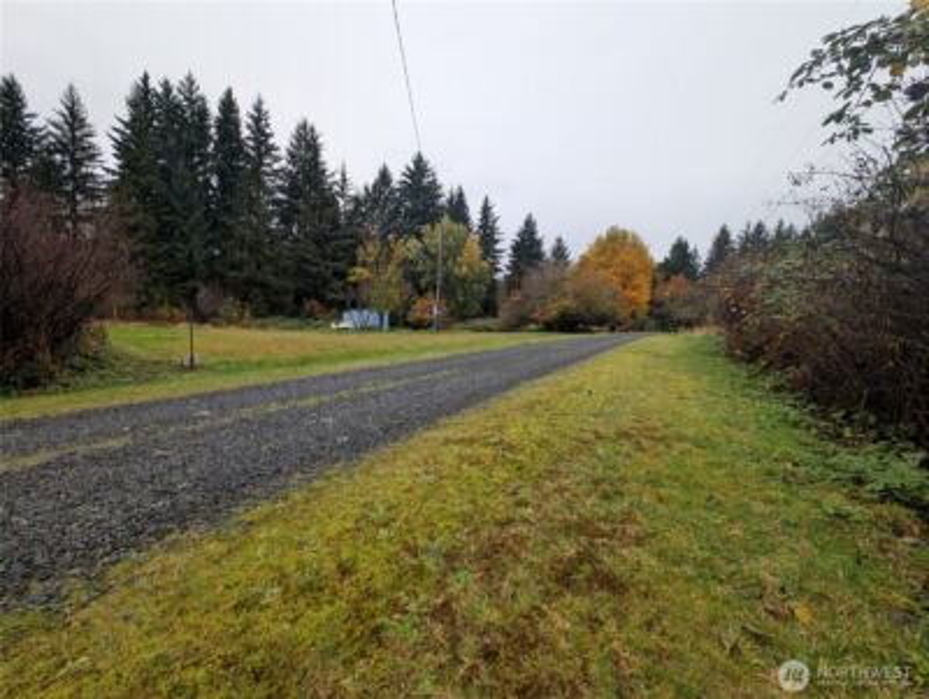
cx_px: 464
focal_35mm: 12
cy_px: 350
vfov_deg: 94.6
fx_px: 322
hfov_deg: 110.5
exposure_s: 1/389
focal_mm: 2.23
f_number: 1.95
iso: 41
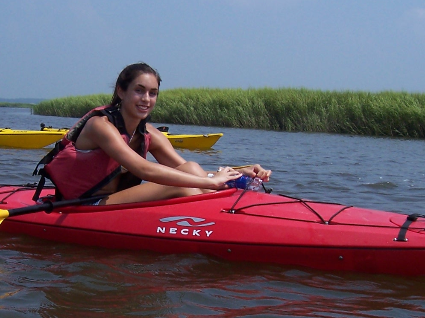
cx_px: 120
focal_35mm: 70
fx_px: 859
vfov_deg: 21.0
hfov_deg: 27.5
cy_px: 180
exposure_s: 1/750
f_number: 5.6
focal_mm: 5.6
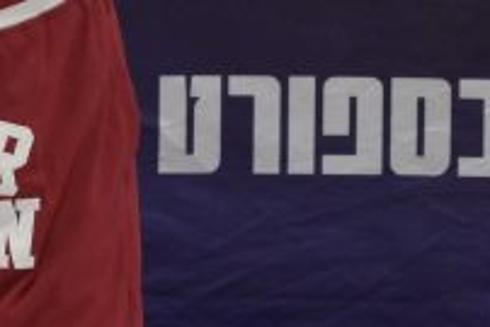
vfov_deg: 4.7
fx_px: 3909
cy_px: -317
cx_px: 471
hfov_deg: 7.1
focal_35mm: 287
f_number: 8
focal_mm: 58
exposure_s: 1/160
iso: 1600
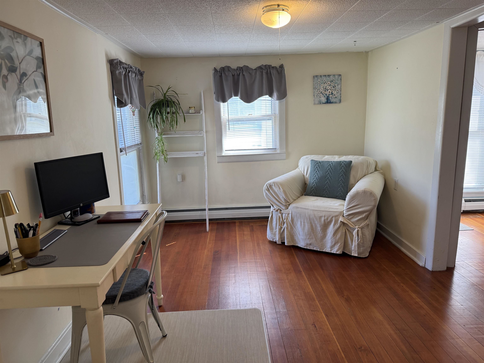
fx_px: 336
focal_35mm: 24
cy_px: 182
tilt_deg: -11.5
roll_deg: +1.9
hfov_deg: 71.6
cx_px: 242
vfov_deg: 56.8
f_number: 1.78
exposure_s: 1/120
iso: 125
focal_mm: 6.76
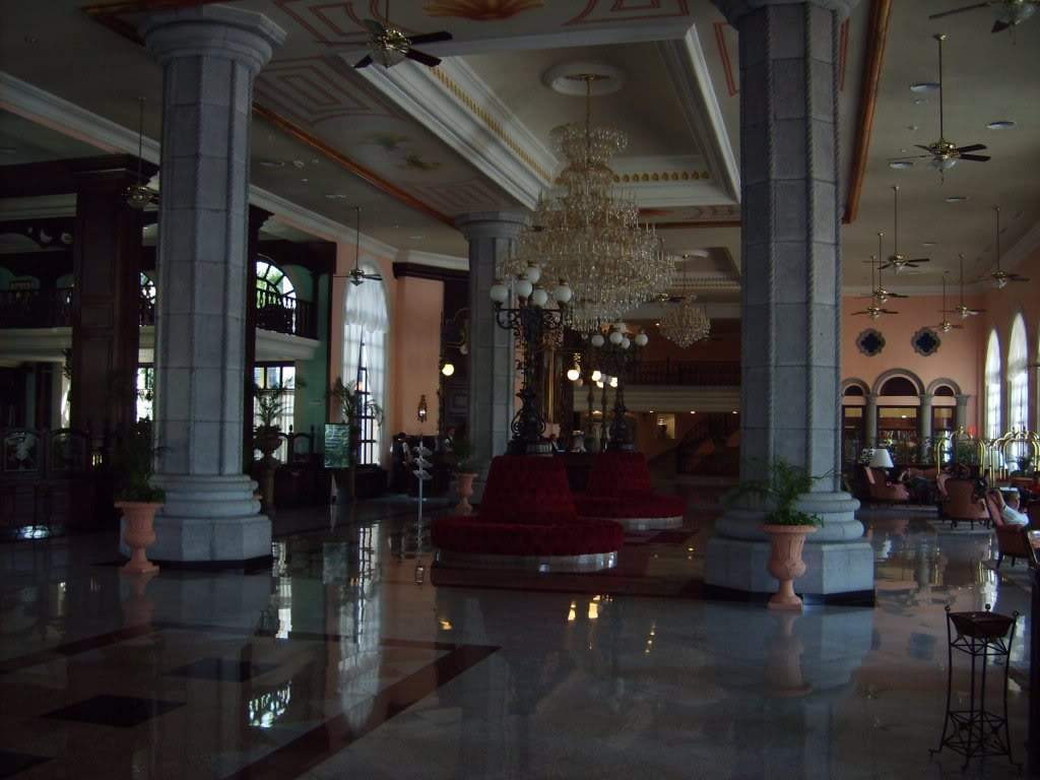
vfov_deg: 40.7
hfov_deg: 52.6
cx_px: 520
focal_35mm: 35
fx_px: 1052
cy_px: 390
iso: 100
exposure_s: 1/45
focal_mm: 5.8
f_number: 2.8
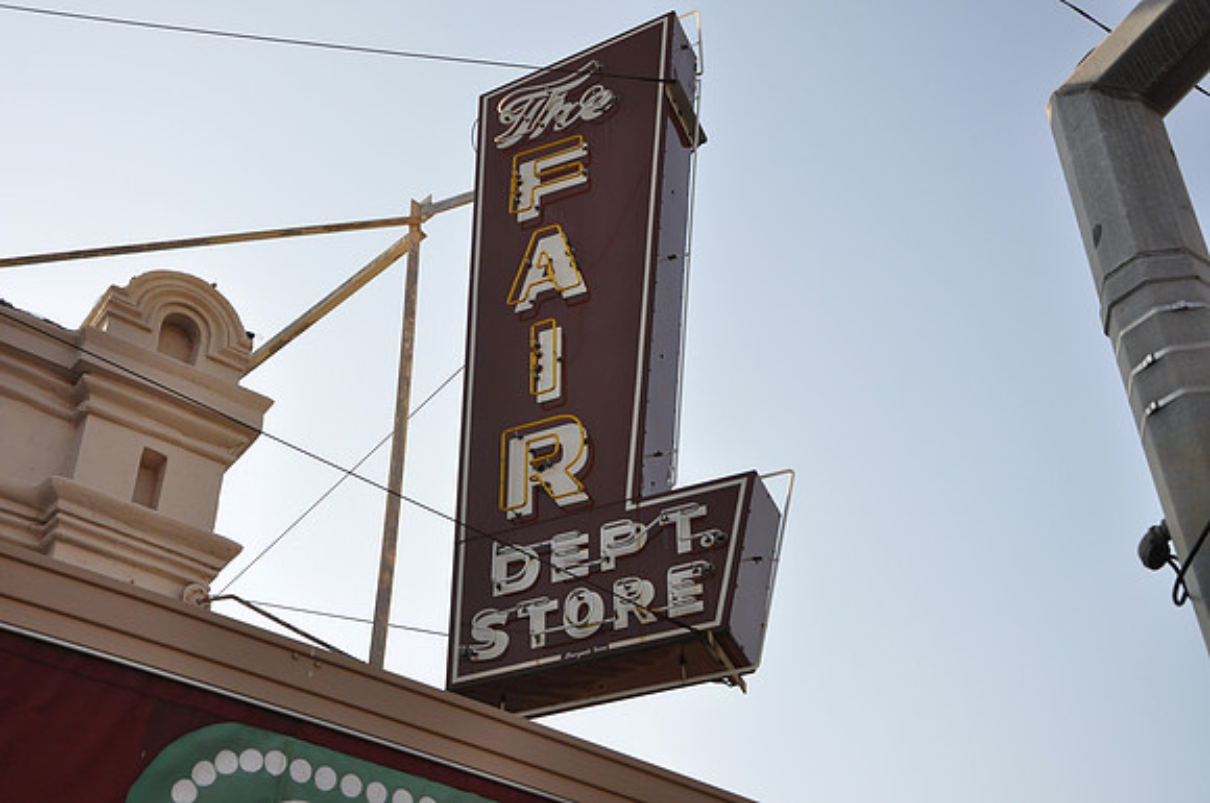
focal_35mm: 51
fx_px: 1712
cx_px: 605
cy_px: 402
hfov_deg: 38.9
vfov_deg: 26.4
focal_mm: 34
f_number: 8
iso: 200
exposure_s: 1/250
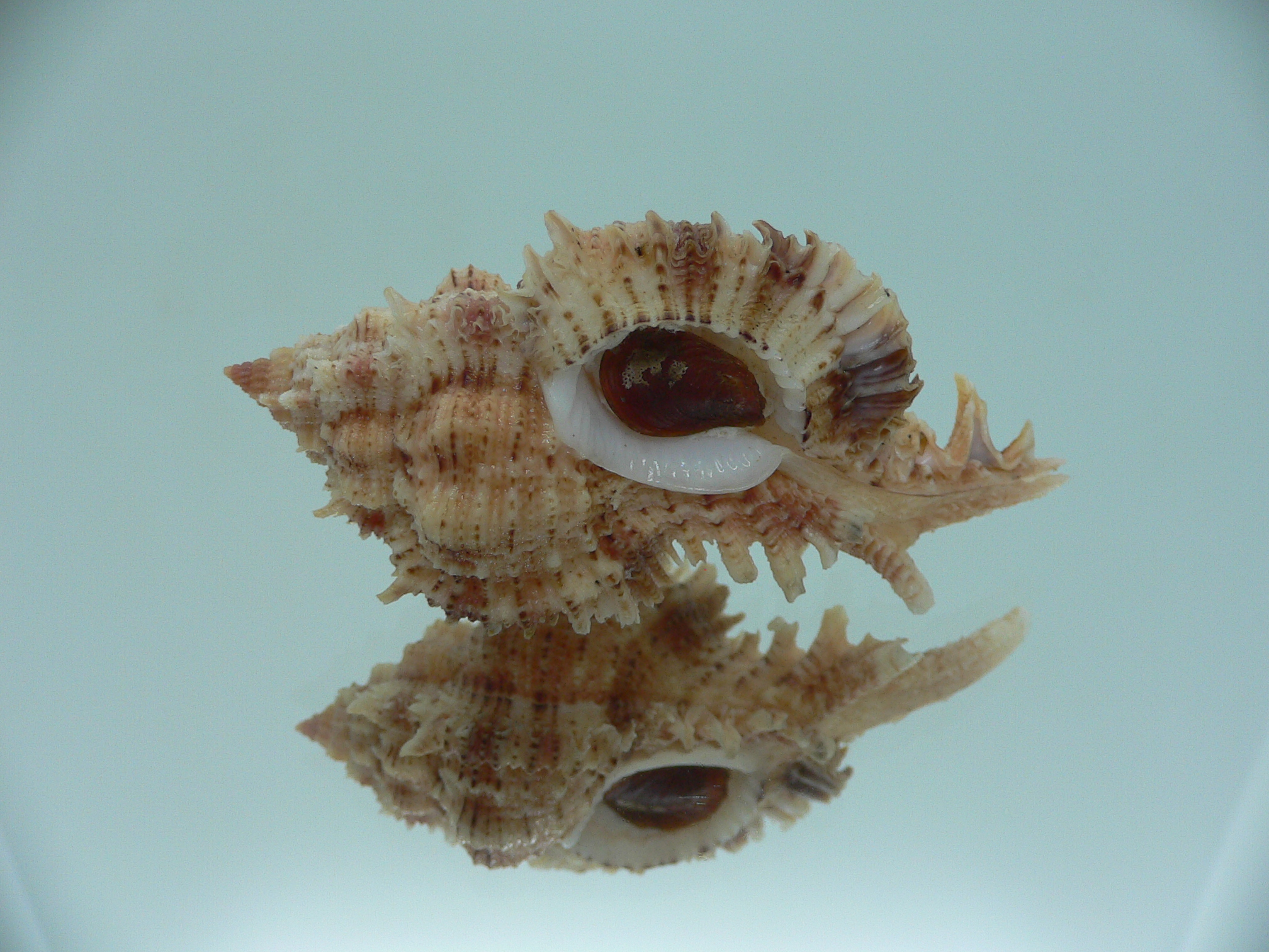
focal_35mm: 35
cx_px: 634
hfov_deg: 52.6
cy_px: 476
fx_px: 1283
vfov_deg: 40.7
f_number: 2.8
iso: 80
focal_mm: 4.6
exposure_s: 1/60
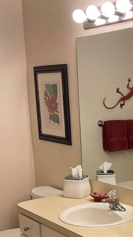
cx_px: 158
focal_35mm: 58
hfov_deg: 19.6
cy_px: 191
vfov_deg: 34.9
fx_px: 364
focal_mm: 3
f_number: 1.8
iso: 32
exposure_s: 1/60
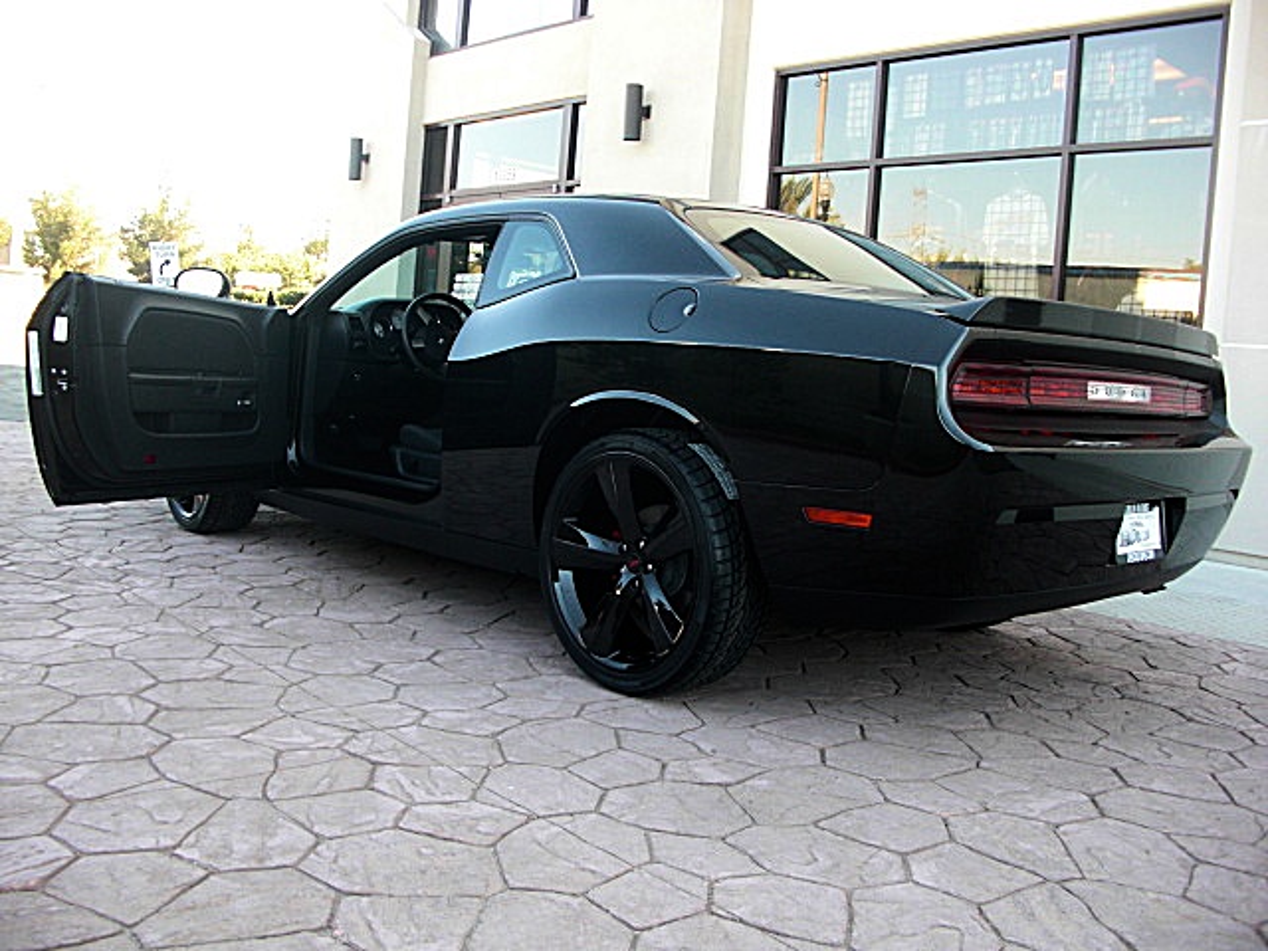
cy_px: 476
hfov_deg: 51.4
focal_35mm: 36
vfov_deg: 39.7
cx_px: 634
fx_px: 1319
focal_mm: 6.3
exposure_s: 1/100
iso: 100
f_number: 2.8
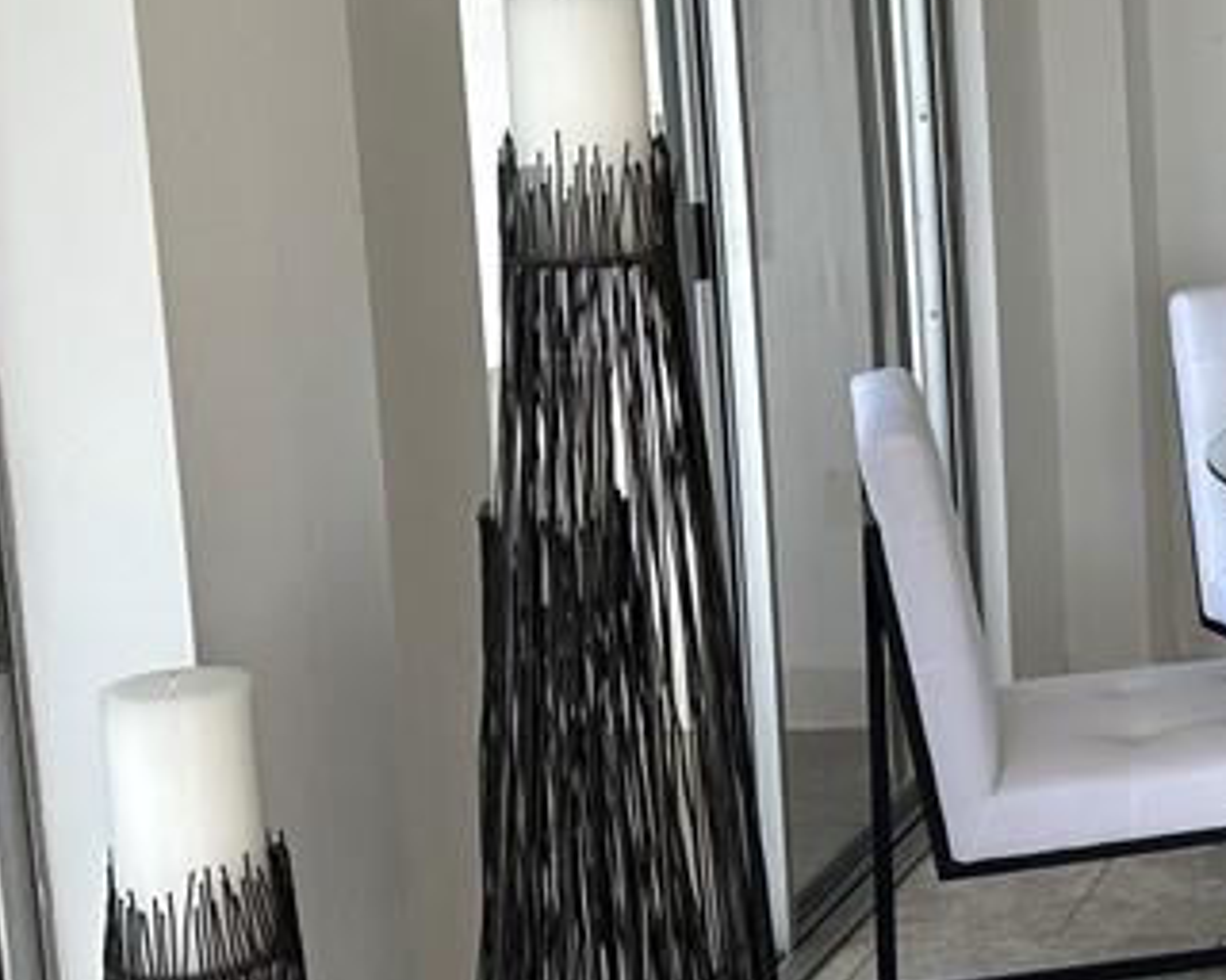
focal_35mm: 75
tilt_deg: -8.2
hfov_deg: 22.2
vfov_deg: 20.4
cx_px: 1682
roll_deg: -0.1
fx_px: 2721
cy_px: 337
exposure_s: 1/910
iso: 80
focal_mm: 6.86
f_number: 1.78
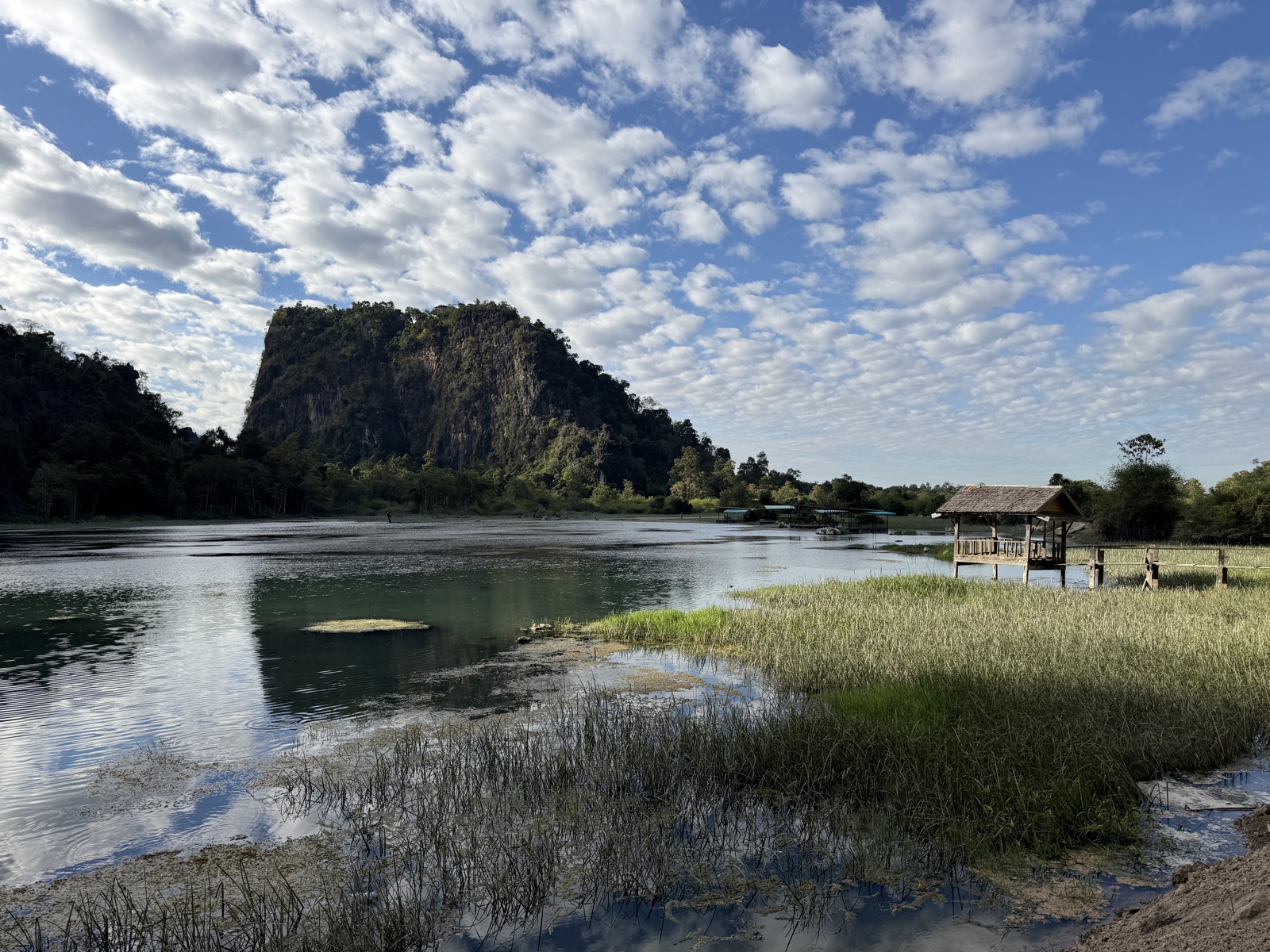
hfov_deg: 71.6
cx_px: 635
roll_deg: +0.3
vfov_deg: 56.8
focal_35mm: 24
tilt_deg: +1.7
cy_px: 476
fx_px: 881
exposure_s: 1/4975
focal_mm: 6.76
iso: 80
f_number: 1.78
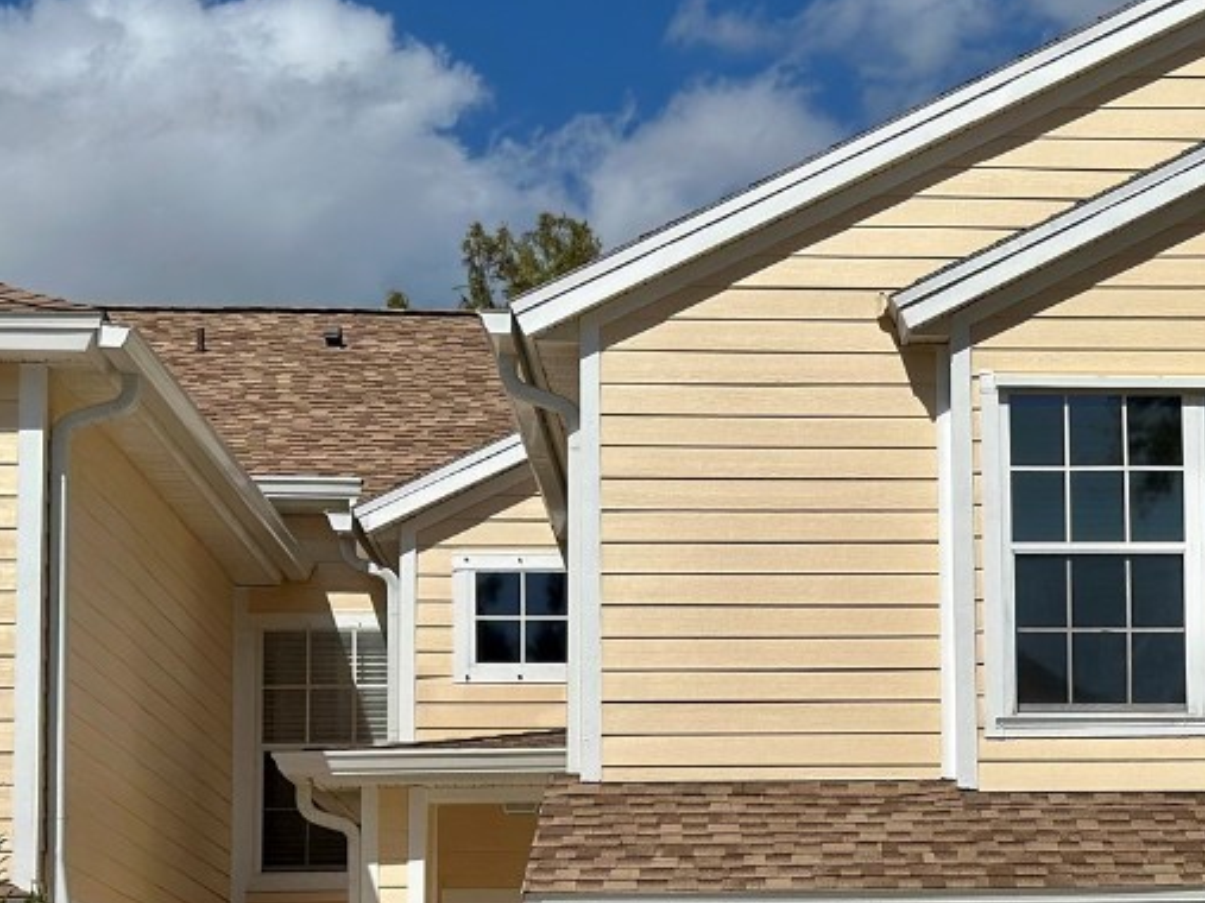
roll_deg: +0.5
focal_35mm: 97
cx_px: 1174
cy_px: 808
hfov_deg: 19.7
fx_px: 3376
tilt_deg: +7.0
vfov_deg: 15.1
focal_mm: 6.86
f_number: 1.78
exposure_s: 1/18868
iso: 80
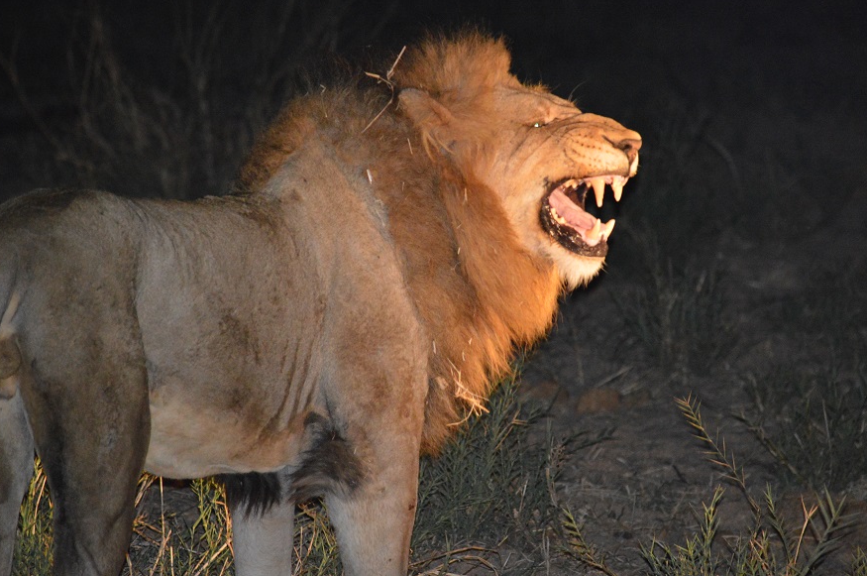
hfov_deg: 6.0
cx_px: 451
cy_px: 256
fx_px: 8250
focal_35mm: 343
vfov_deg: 4.0
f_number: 5
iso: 3200
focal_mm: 200
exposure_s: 1/60
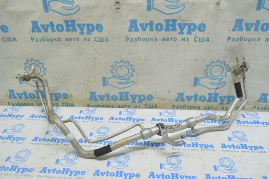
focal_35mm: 33
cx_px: 134
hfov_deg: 57.3
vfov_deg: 39.9
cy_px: 90
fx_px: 246
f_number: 5.6
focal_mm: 22
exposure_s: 1/20
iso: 400
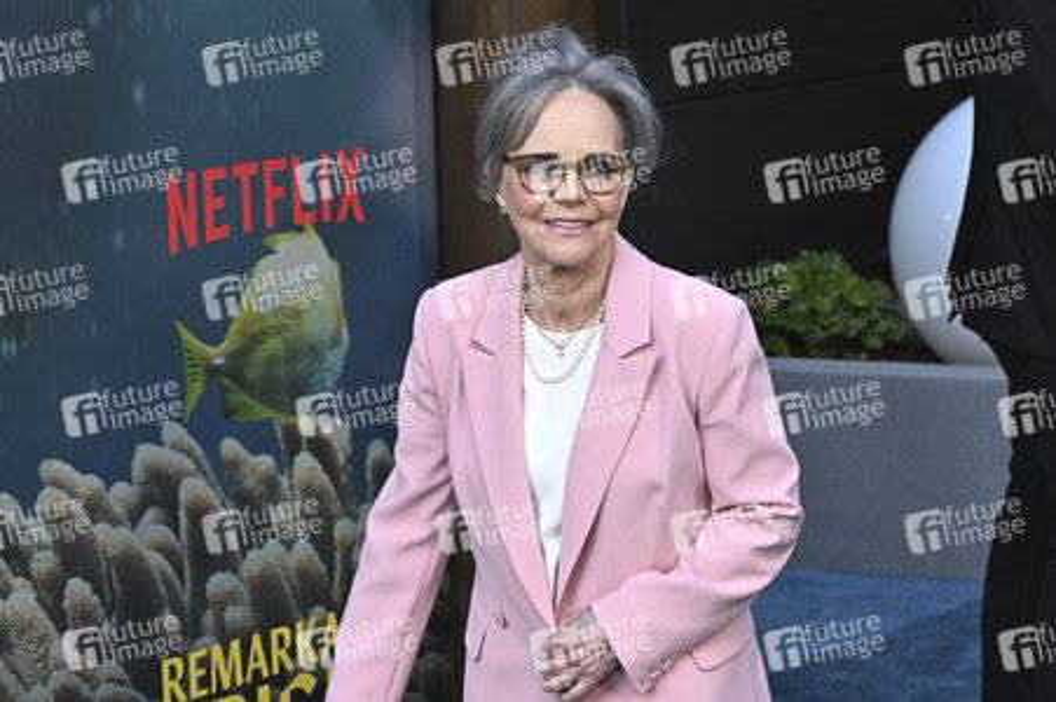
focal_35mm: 83
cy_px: 351
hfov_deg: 24.5
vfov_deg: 16.4
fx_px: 2433
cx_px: 528
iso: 1250
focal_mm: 83
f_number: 7.1
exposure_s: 1/320
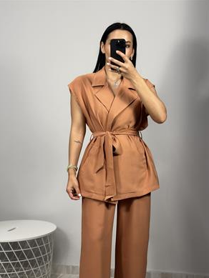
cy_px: 147
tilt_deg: -27.0
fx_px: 410
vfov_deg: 37.5
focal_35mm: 51
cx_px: 99
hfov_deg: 28.6
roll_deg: +0.1
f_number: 1.78
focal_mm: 6.86
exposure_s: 1/100
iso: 100
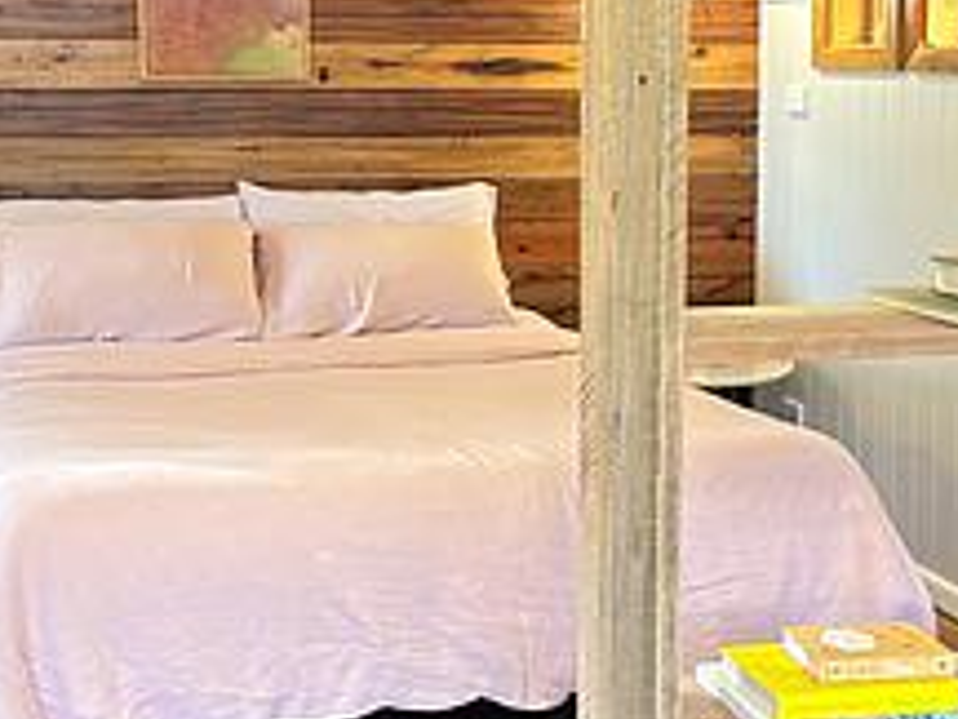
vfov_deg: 21.2
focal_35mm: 69
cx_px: 510
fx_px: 1910
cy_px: 233
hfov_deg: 28.2
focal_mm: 6.86
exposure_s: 1/50
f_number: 1.78
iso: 500
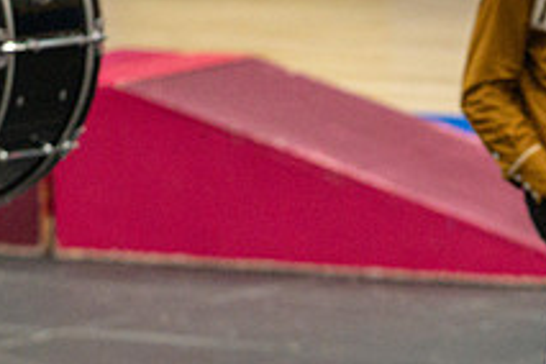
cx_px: 359
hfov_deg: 3.2
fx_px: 9660
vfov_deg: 2.2
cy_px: 442
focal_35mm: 637
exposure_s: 1/500
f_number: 4
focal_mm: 200
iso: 5000
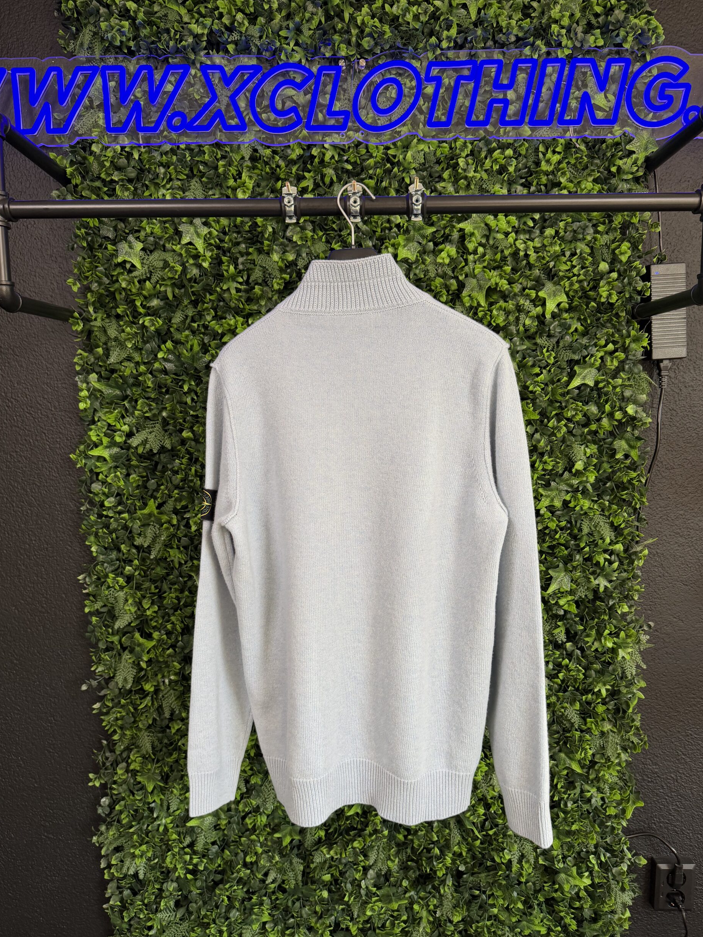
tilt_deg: -7.5
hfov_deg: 54.9
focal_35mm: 25
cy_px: 481
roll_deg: -0.6
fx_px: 677
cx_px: 358
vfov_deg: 69.4
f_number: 1.78
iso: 125
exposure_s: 1/84
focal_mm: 6.76
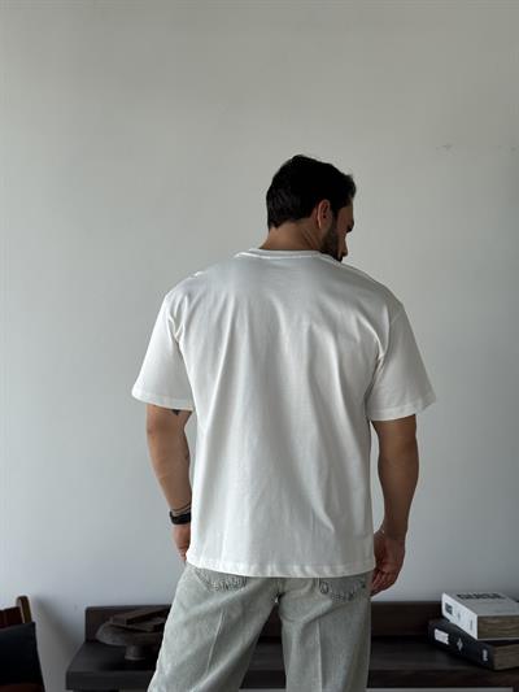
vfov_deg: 39.6
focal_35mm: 48
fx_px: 959
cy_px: 346
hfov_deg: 30.3
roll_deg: +0.1
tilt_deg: +2.0
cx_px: 260
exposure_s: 1/553
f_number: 1.78
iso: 64
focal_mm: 6.76
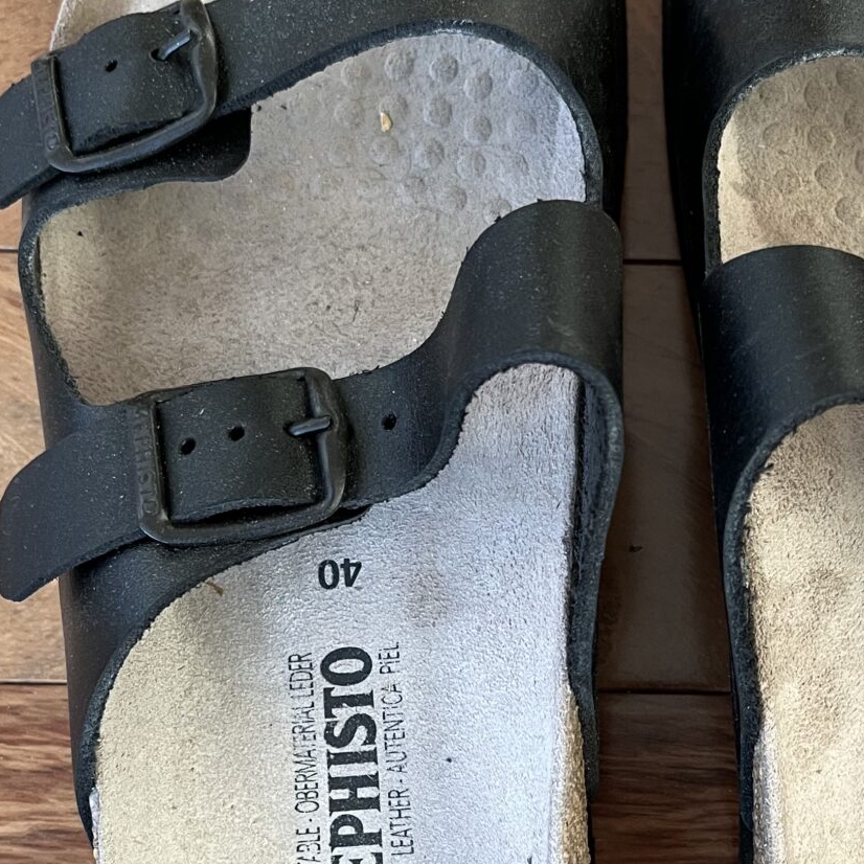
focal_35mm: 57
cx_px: 675
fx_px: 1610
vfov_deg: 29.9
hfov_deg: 29.4
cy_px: 561
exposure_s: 1/60
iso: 125
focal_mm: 5.1
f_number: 1.6
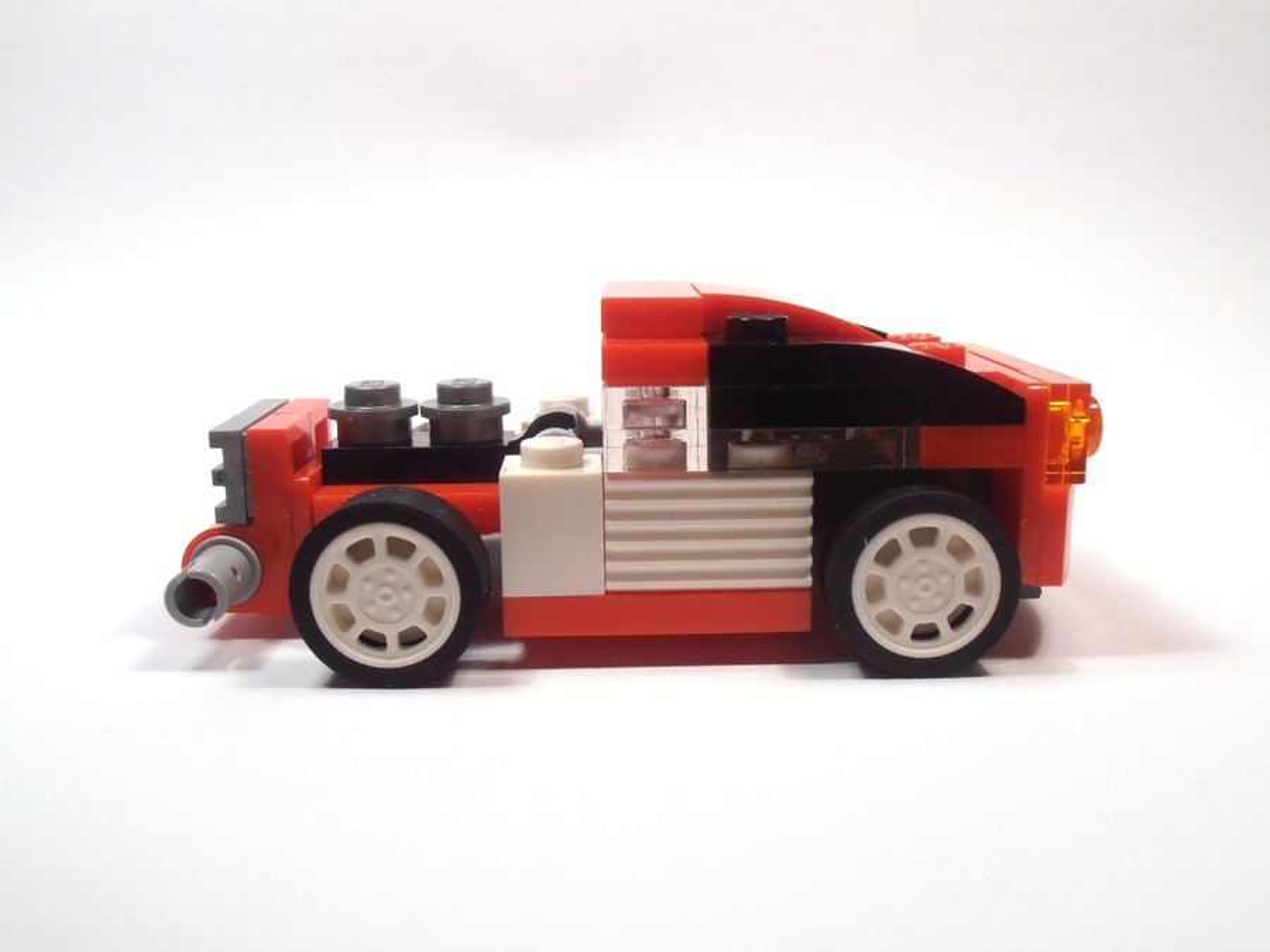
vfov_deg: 38.7
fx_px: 1357
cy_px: 476
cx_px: 635
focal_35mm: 37
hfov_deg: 50.1
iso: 80
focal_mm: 6.61
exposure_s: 1/50
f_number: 3.9
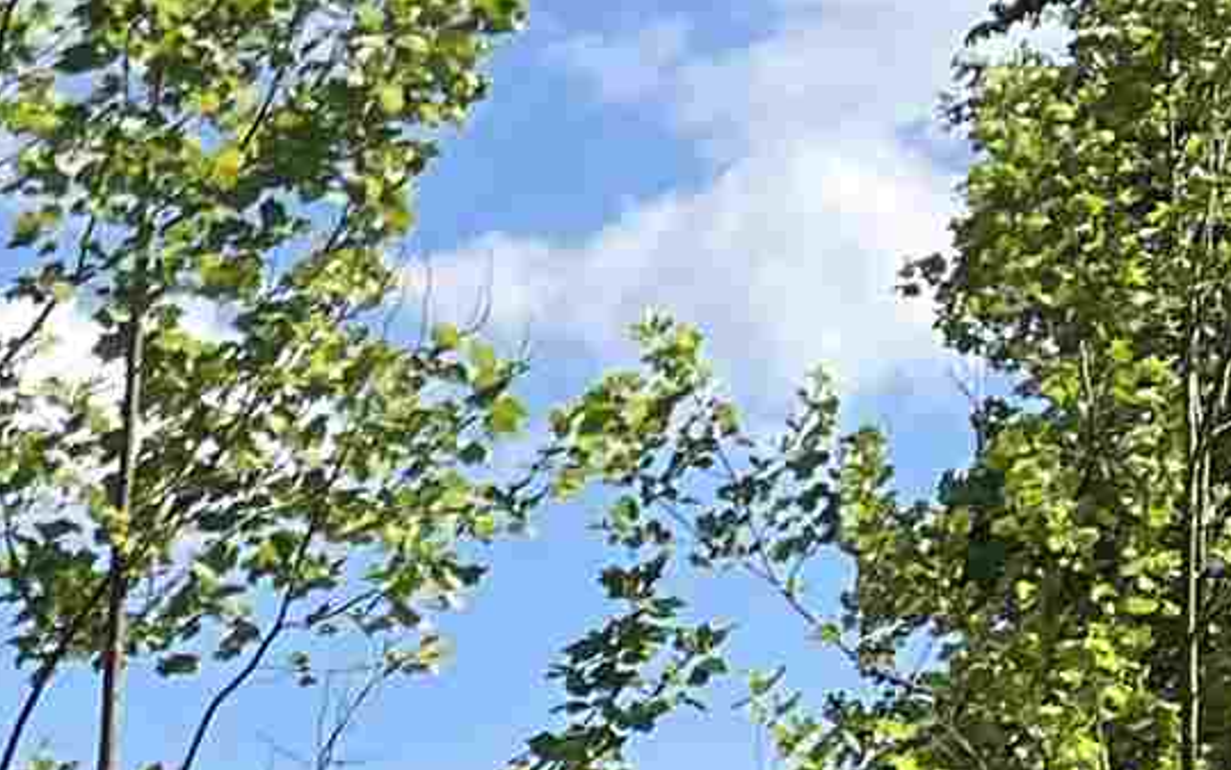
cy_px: 2004
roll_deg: +0.7
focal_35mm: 157
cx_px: -1992
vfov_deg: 7.6
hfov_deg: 10.7
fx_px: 5268
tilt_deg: -3.0
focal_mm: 5.7
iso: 50
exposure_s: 1/3077
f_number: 1.5
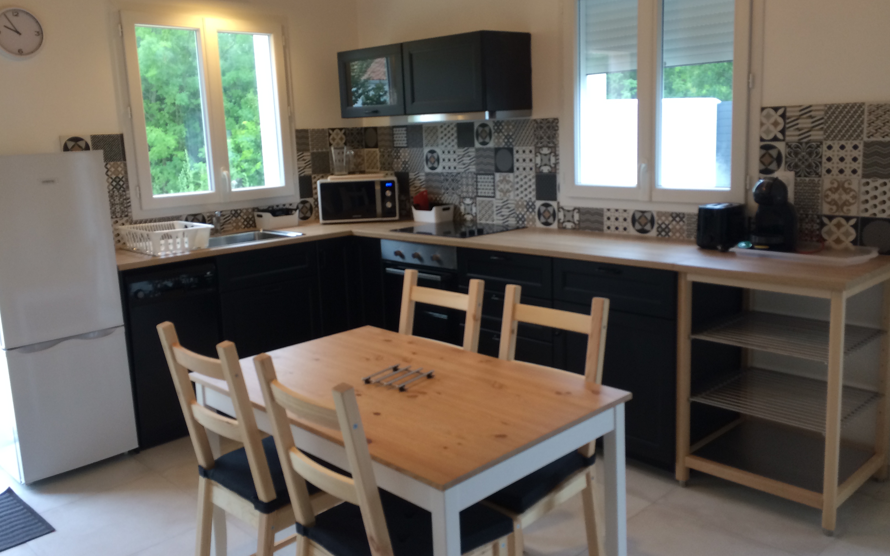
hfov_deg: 61.2
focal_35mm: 31
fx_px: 752
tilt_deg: -9.0
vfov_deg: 40.6
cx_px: 445
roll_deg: +1.3
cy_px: 250
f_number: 2.2
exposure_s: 1/33
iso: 100
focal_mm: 4.15
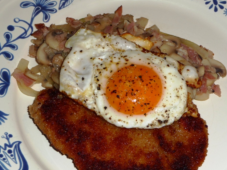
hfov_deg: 22.8
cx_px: 113
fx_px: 564
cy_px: 85
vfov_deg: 17.2
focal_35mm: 86
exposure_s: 1/40
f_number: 4.7
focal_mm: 14.2
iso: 100
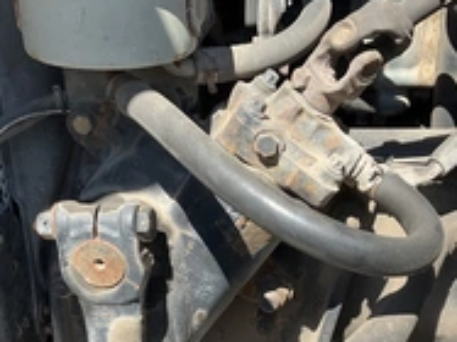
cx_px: 247
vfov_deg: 22.9
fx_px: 818
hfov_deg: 31.2
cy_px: 318
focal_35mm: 62
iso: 25
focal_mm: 3
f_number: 1.8
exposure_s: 1/599
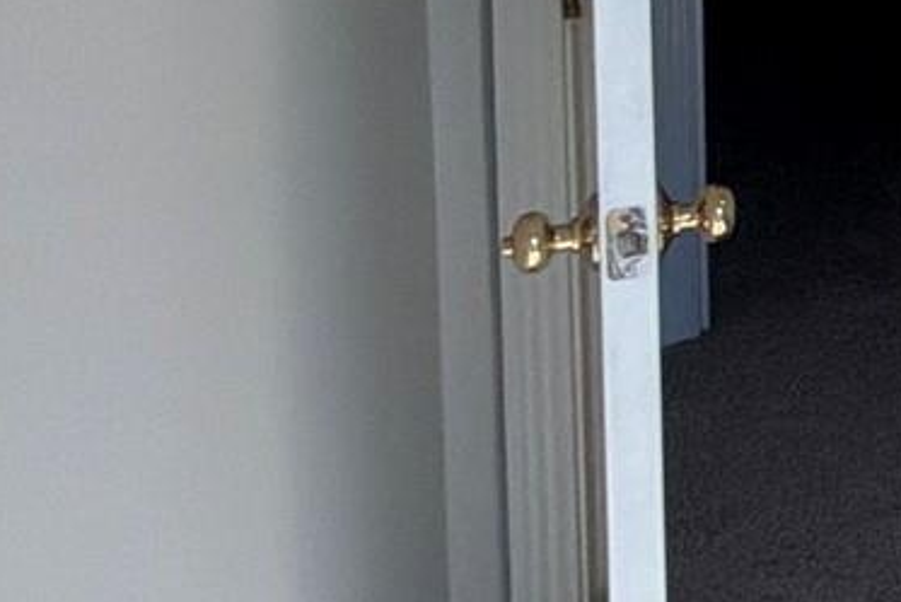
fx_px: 2003
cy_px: -341
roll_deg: +0.0
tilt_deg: -1.7
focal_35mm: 80
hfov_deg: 14.0
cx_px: 2307
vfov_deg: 15.5
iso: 50
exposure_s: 1/120
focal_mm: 2.22
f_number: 2.2
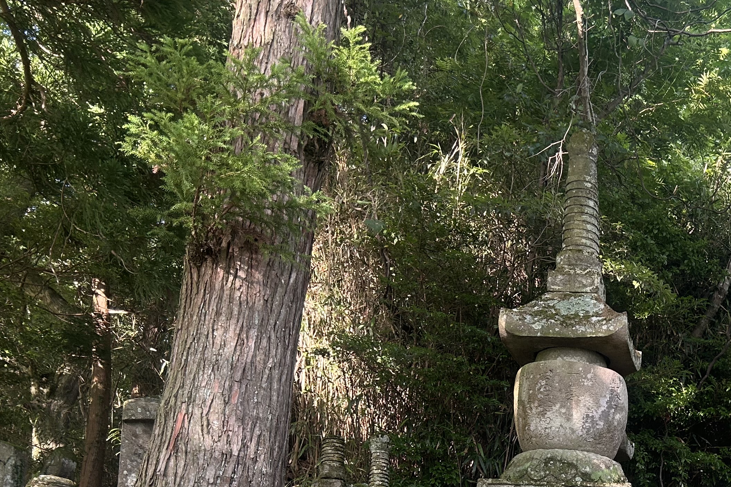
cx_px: 663
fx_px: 1056
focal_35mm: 52
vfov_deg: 24.6
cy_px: 504
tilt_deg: +9.9
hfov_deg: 35.8
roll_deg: -2.6
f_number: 1.5
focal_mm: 5.7
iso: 64
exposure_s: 1/121
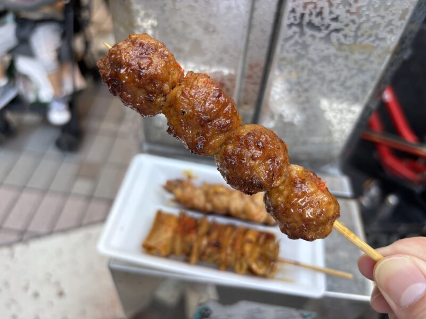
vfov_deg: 53.1
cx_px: 213
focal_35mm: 26
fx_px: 320
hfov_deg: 67.3
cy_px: 160
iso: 100
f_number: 1.6
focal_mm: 5.96
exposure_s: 1/100
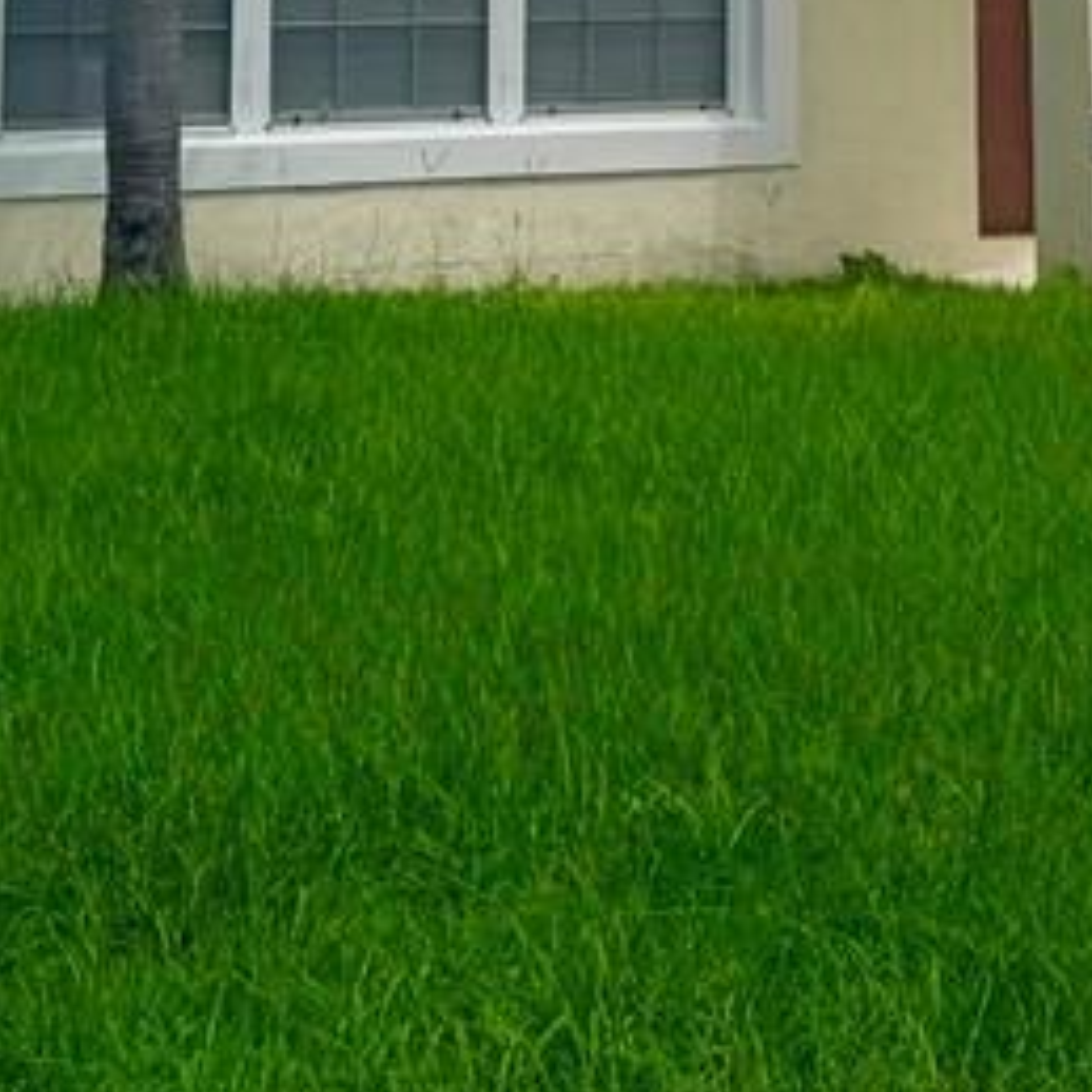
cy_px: -942
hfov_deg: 13.2
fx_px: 4675
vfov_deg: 12.1
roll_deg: +0.7
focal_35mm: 131
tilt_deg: +10.6
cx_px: 934
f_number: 1.78
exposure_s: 1/10309
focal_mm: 6.76
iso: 80
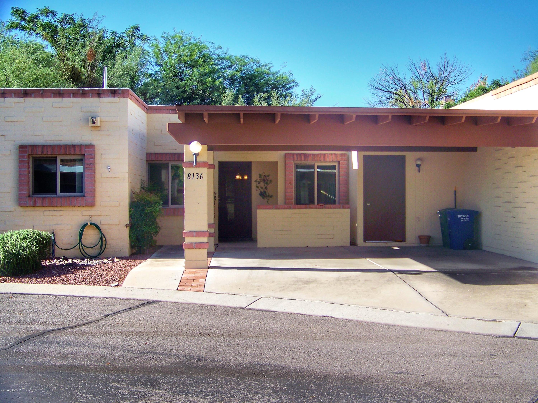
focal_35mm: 49
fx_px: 762
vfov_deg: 29.7
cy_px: 202
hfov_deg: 38.9
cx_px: 269
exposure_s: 1/400
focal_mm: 7.6
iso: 64
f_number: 2.8
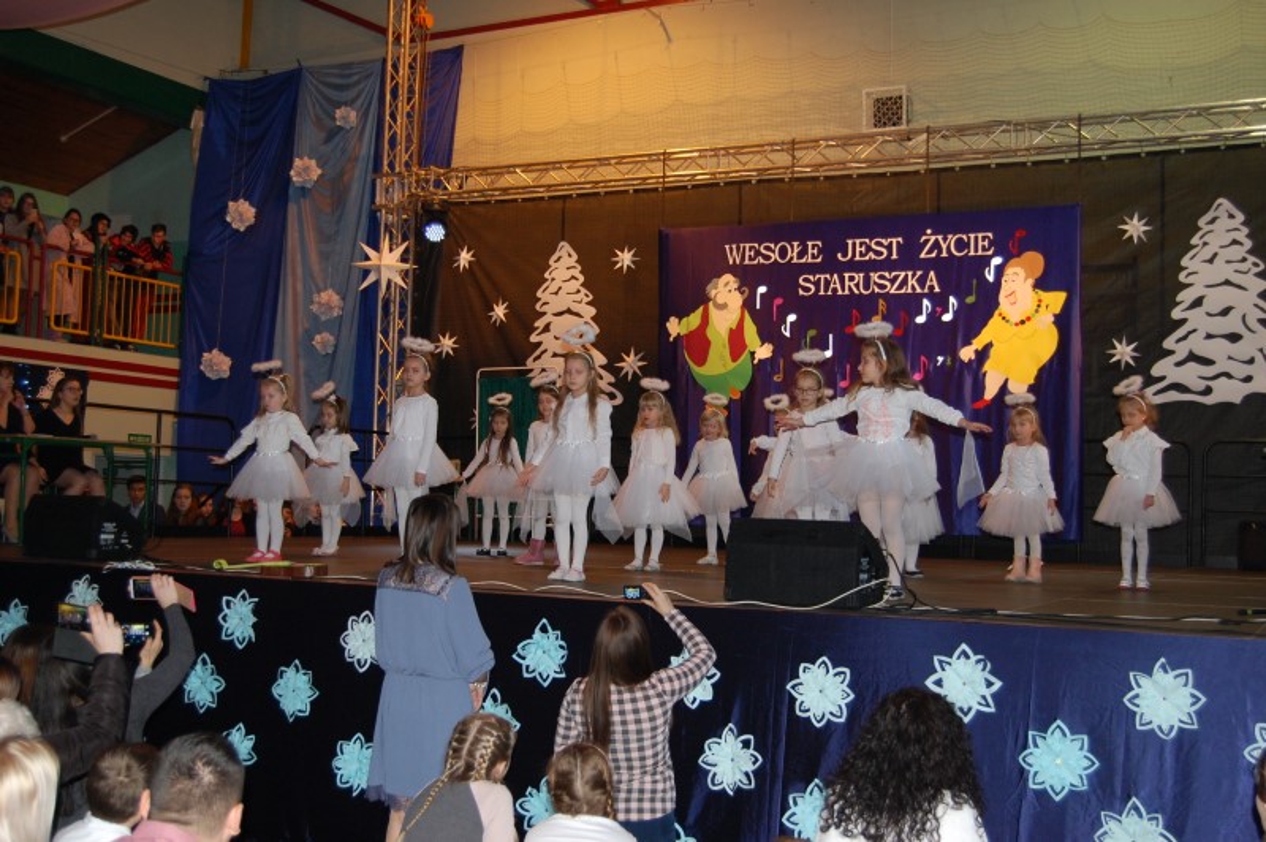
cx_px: 633
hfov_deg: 49.6
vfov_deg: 34.2
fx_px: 1370
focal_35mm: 39
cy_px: 421
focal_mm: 26
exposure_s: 1/60
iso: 500
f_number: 4.2
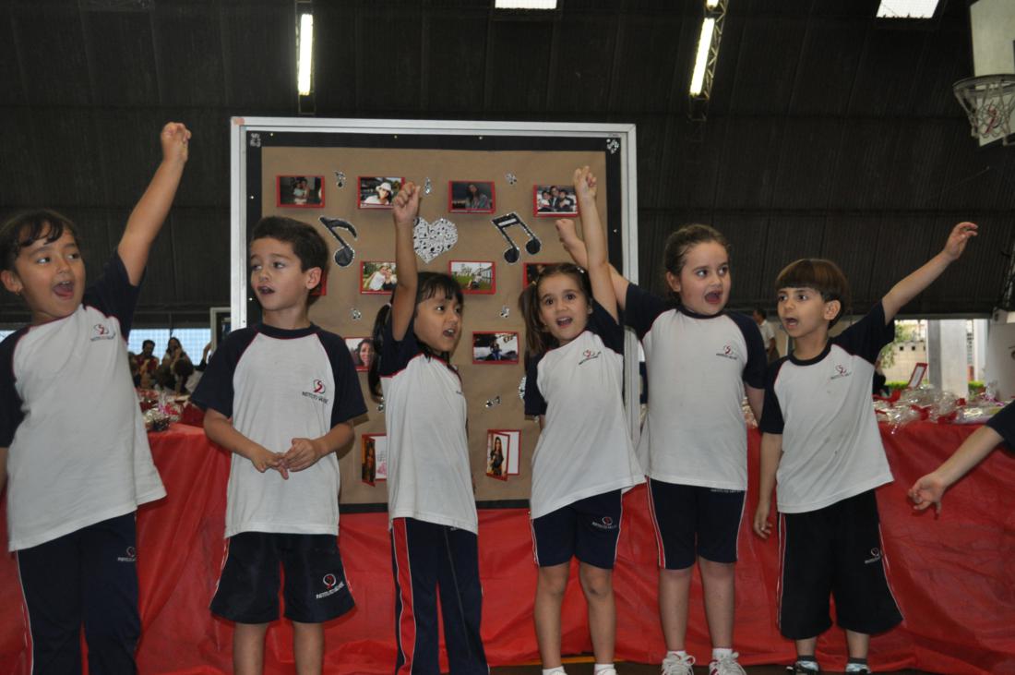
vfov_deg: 31.8
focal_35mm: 42
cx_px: 508
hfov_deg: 46.4
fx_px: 1183
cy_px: 338
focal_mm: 28
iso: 800
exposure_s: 1/60
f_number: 4.5
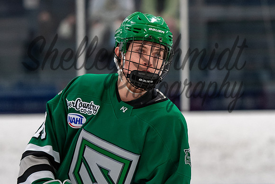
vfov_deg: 4.7
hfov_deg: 7.1
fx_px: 2232
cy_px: 61
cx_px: 143
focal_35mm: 292
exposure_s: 1/800
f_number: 2.8
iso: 1600
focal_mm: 125
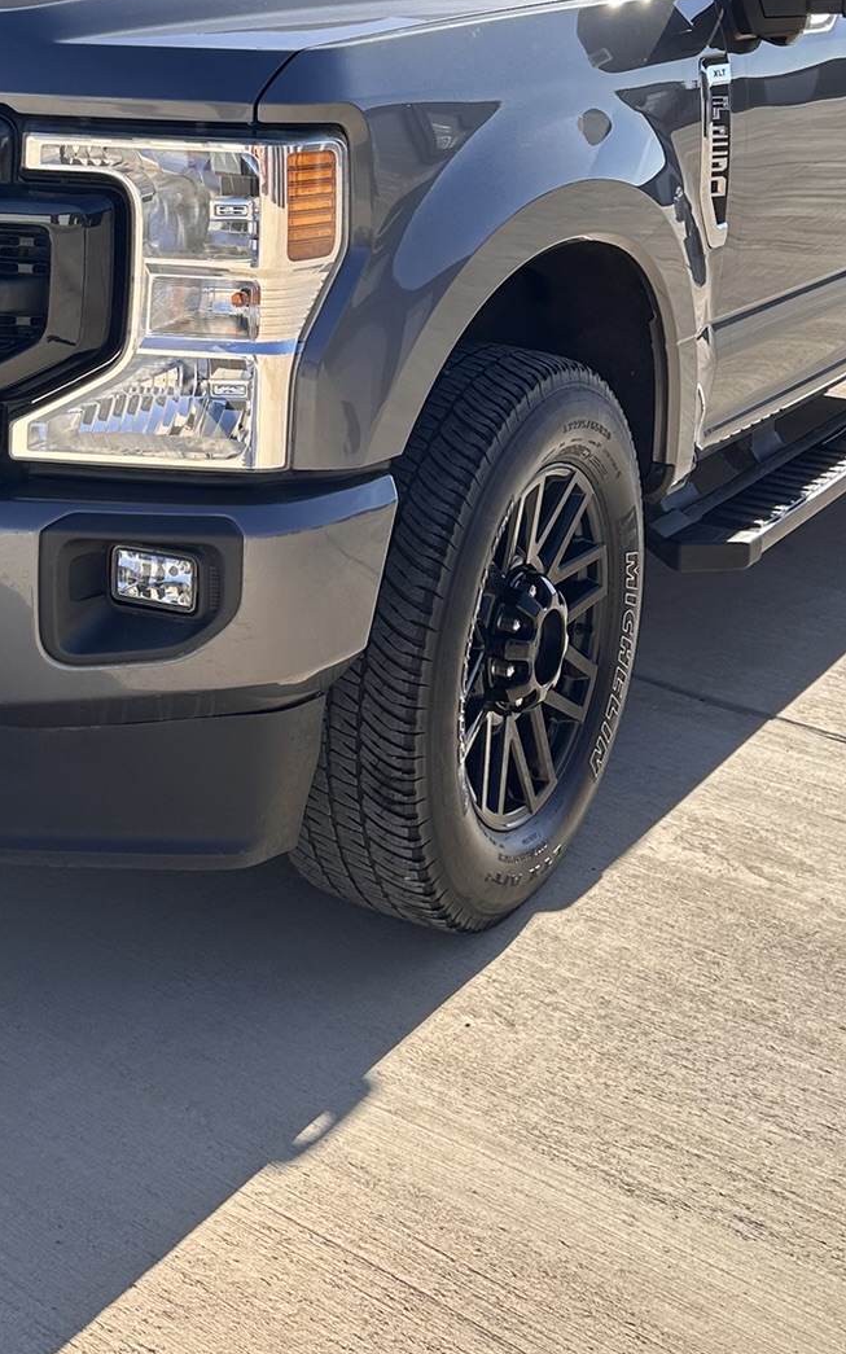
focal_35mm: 54
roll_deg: -3.3
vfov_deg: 36.0
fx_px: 1992
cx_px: 225
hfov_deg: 23.8
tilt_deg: -8.0
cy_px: 235
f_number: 1.5
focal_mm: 5.7
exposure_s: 1/2299
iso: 50
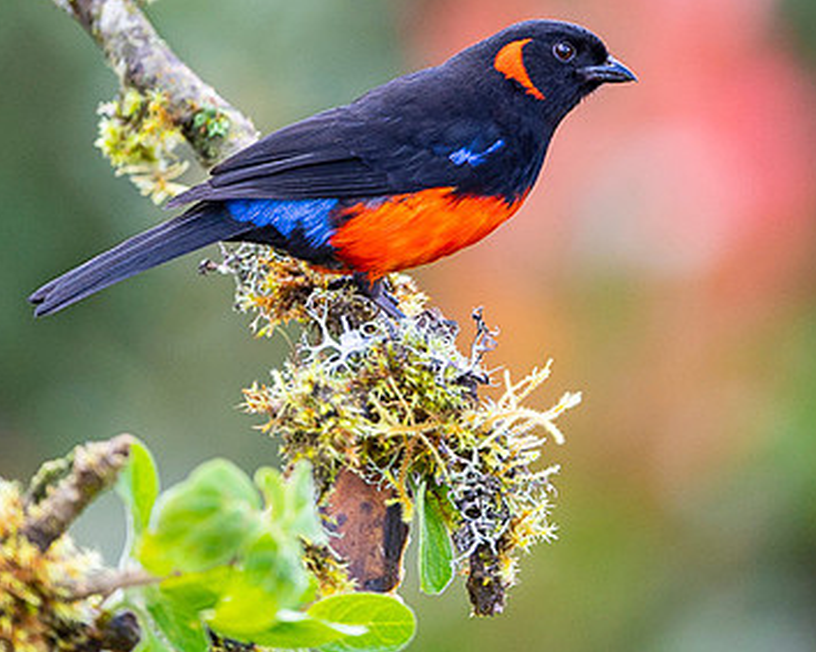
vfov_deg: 1.6
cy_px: 163
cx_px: 594
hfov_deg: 2.0
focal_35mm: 990
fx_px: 23902
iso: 2000
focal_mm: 500
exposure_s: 1/1250
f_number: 4
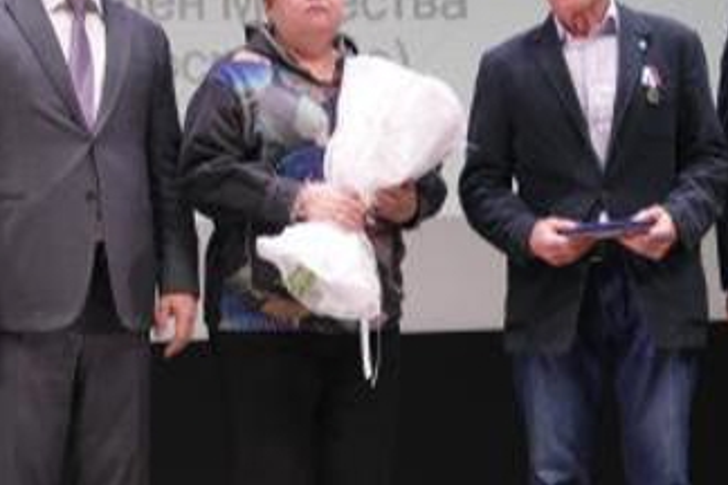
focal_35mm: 95
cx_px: 389
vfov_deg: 14.4
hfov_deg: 21.5
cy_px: 155
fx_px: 1921
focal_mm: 15.02
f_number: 3.2
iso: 500
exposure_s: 1/80
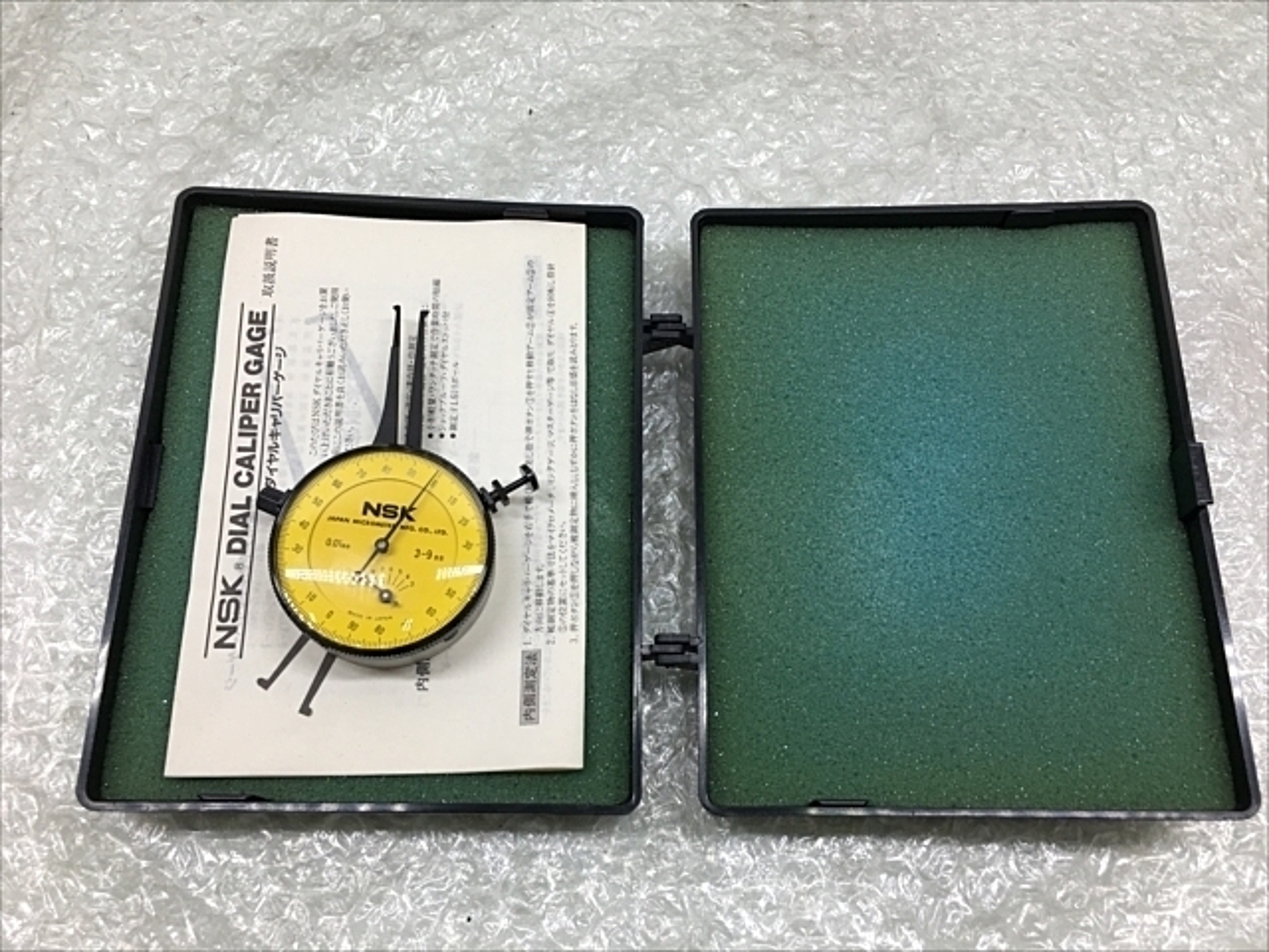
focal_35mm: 29
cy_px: 476
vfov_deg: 48.2
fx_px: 1063
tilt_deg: -68.1
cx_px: 634
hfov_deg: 61.7
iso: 40
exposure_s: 1/120
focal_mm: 4.15
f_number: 2.2
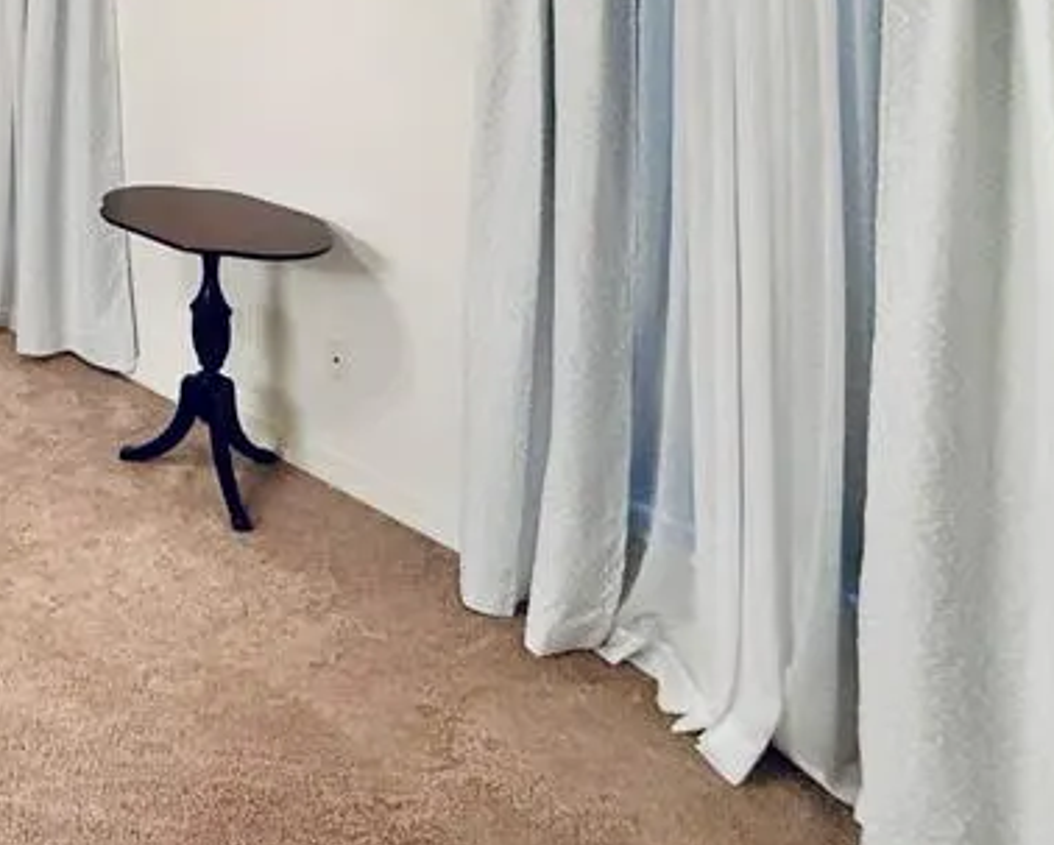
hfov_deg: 36.9
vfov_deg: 33.5
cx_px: -226
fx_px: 1155
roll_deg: +0.6
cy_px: -142
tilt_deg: +0.7
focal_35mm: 37
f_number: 2.2
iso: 500
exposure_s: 1/120
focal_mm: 2.22
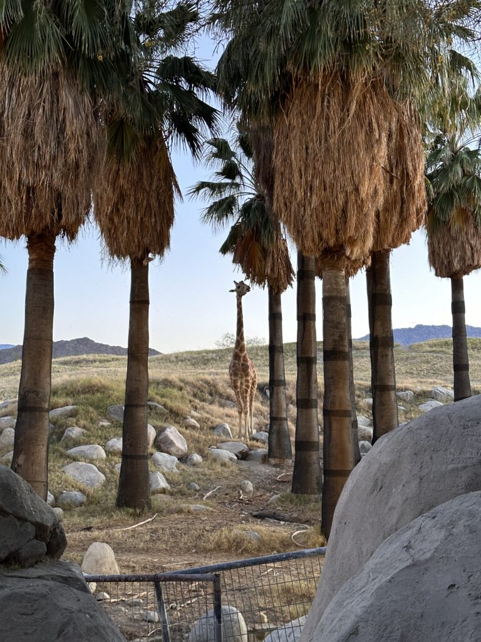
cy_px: 321
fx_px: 889
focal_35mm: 48
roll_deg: -0.2
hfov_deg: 30.3
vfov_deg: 39.7
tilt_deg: +9.0
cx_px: 240
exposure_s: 1/51
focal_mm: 6.86
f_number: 1.78
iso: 250
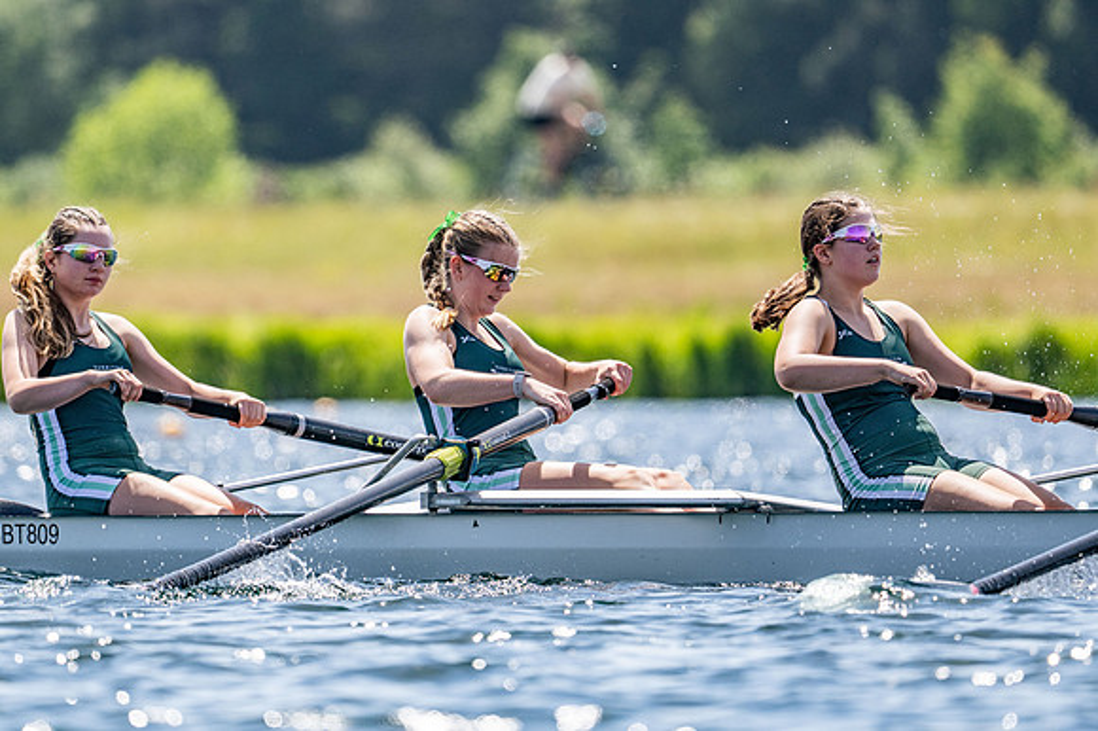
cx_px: 549
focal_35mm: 600
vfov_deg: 2.3
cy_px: 366
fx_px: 18289
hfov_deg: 3.4
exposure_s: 1/2500
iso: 250
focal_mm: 400
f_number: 4.5
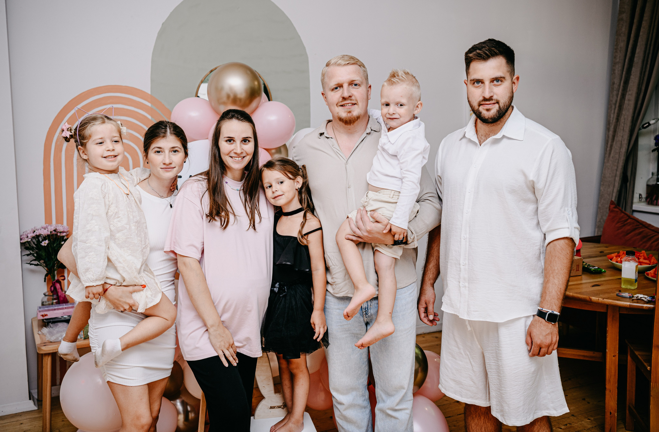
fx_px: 671
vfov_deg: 35.6
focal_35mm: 37
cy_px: 195
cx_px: 316
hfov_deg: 52.3
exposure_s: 1/160
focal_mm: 34
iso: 125
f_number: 3.2
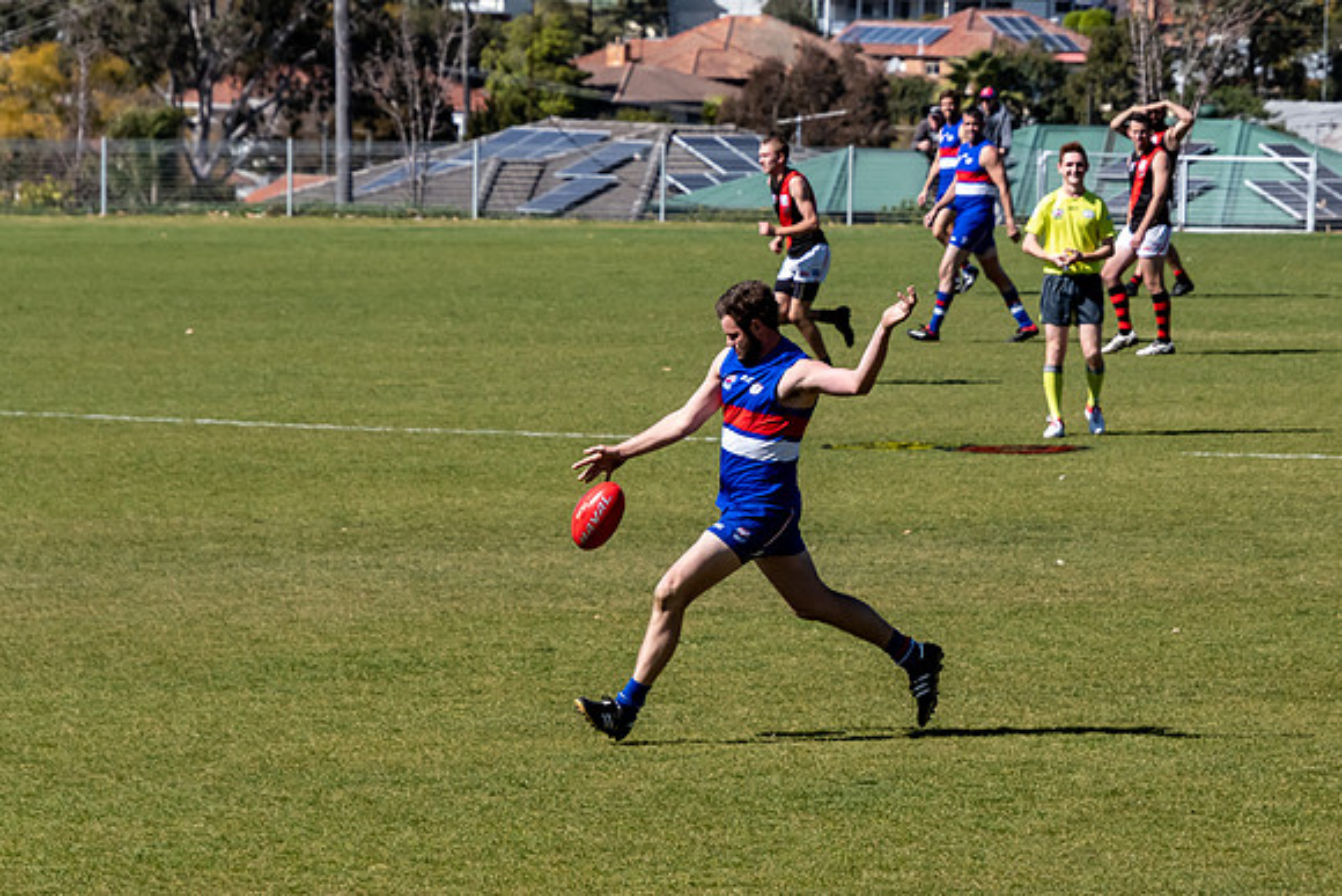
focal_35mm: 293
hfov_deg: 7.0
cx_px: 826
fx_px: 10907
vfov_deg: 4.7
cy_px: 426
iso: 800
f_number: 8
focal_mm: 155
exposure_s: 1/2000
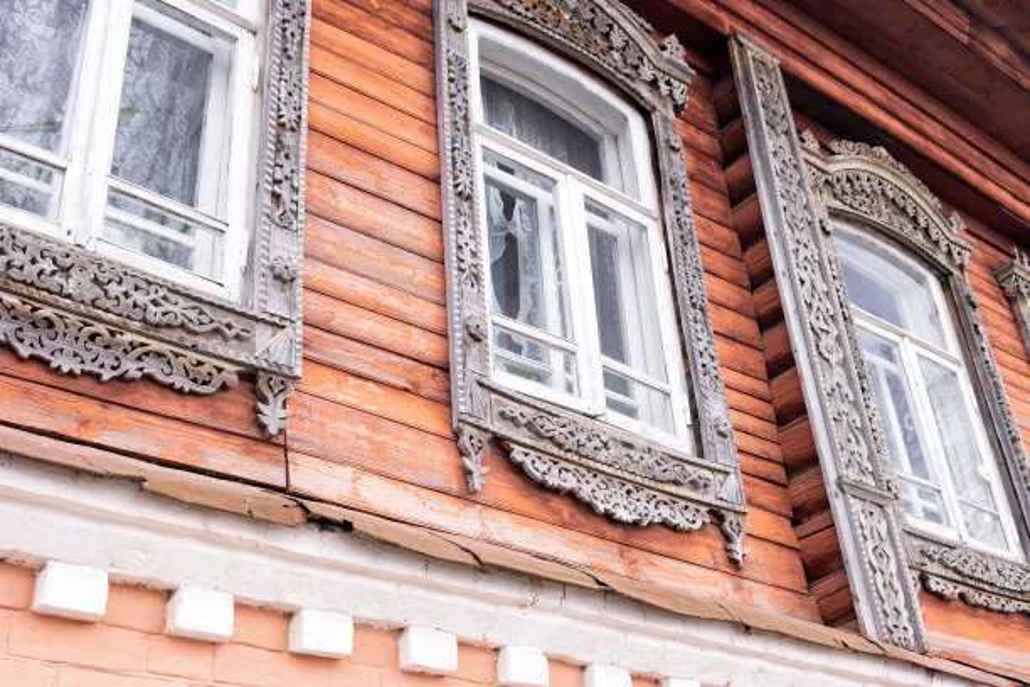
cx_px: 515
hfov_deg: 48.5
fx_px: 1144
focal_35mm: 40
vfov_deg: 33.4
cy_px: 344
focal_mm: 26.5
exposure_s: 1/45
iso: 400
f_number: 5.6
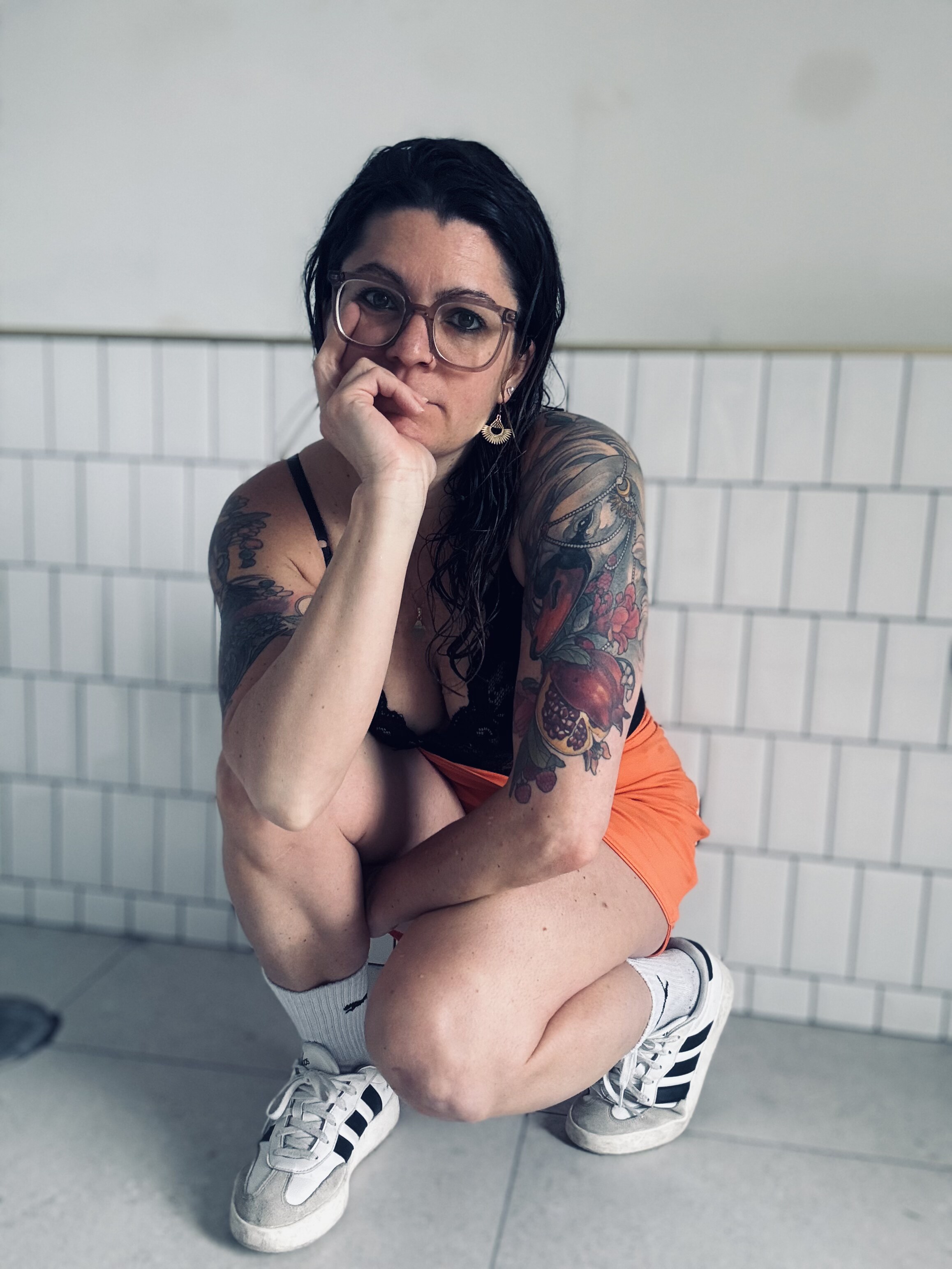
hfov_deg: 46.8
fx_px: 1100
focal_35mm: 30
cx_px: 476
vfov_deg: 60.0
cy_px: 634
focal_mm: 2.69
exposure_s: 1/60
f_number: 1.9
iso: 125
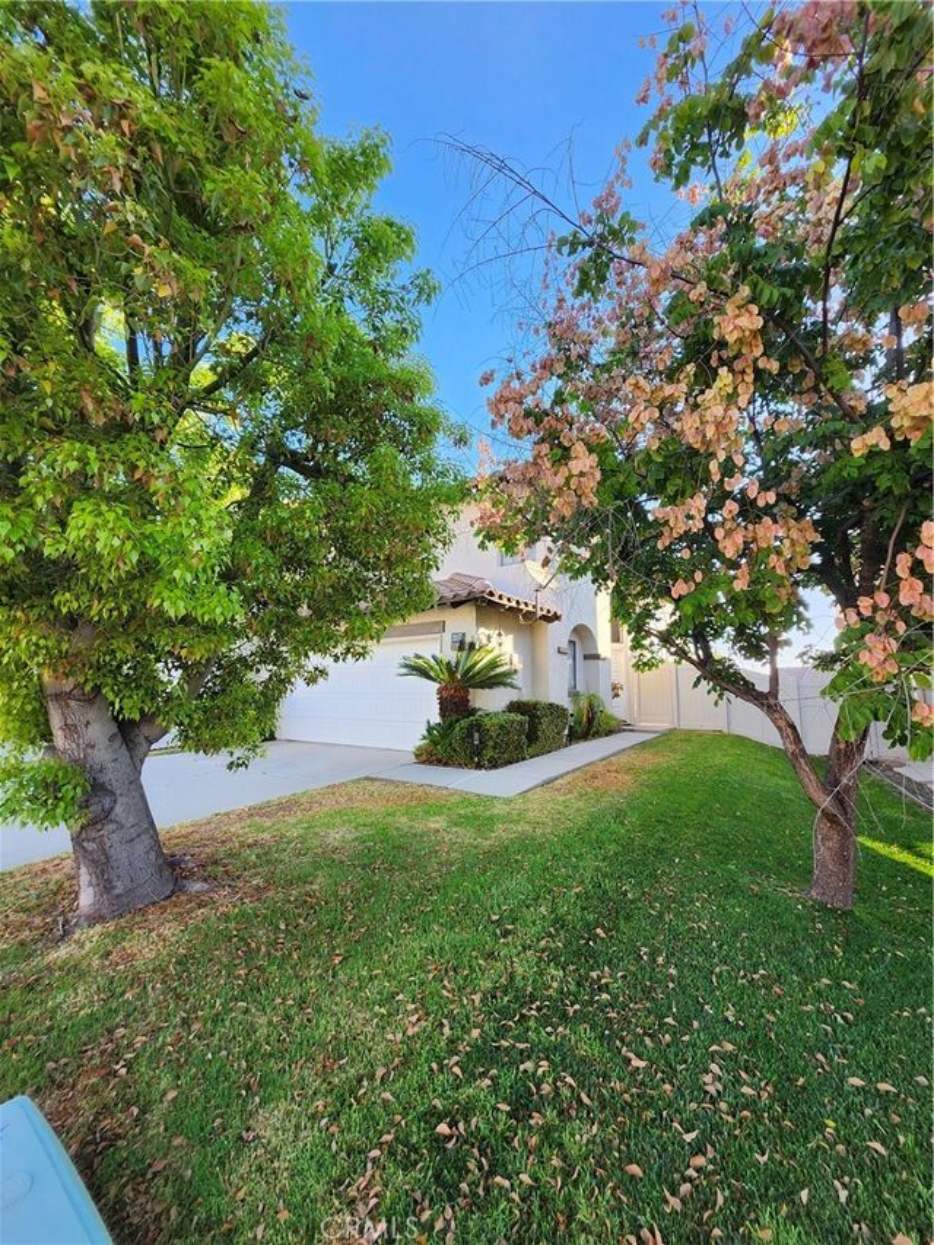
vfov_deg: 106.2
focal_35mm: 13
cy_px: 622
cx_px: 467
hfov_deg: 89.9
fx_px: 468
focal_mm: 1.74
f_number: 2.2
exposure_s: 1/197
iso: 40
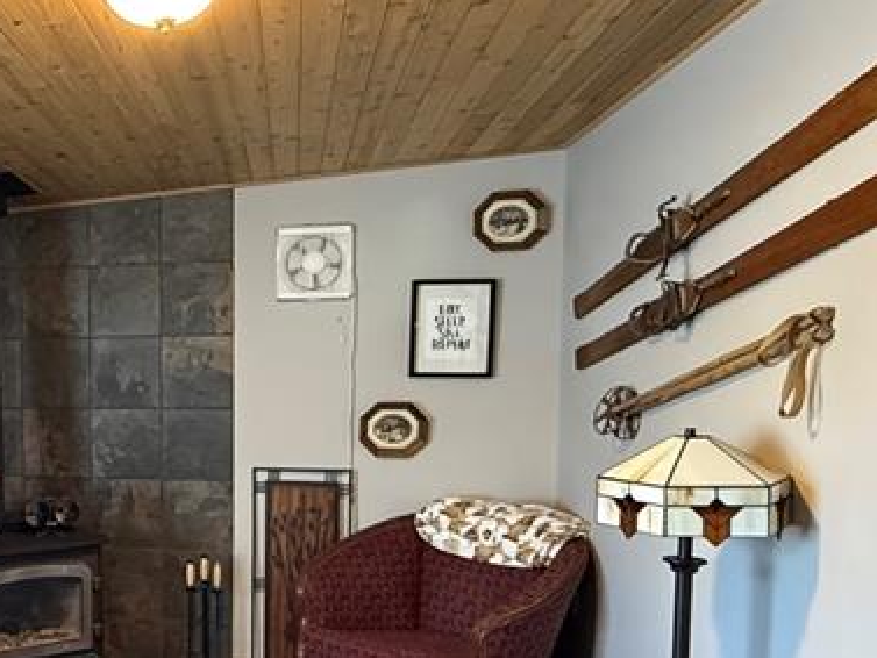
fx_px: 963
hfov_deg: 43.9
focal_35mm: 38
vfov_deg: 37.3
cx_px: 60
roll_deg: +0.2
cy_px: 444
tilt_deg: -3.9
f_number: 2.2
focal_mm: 2.22
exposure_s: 1/60
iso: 800
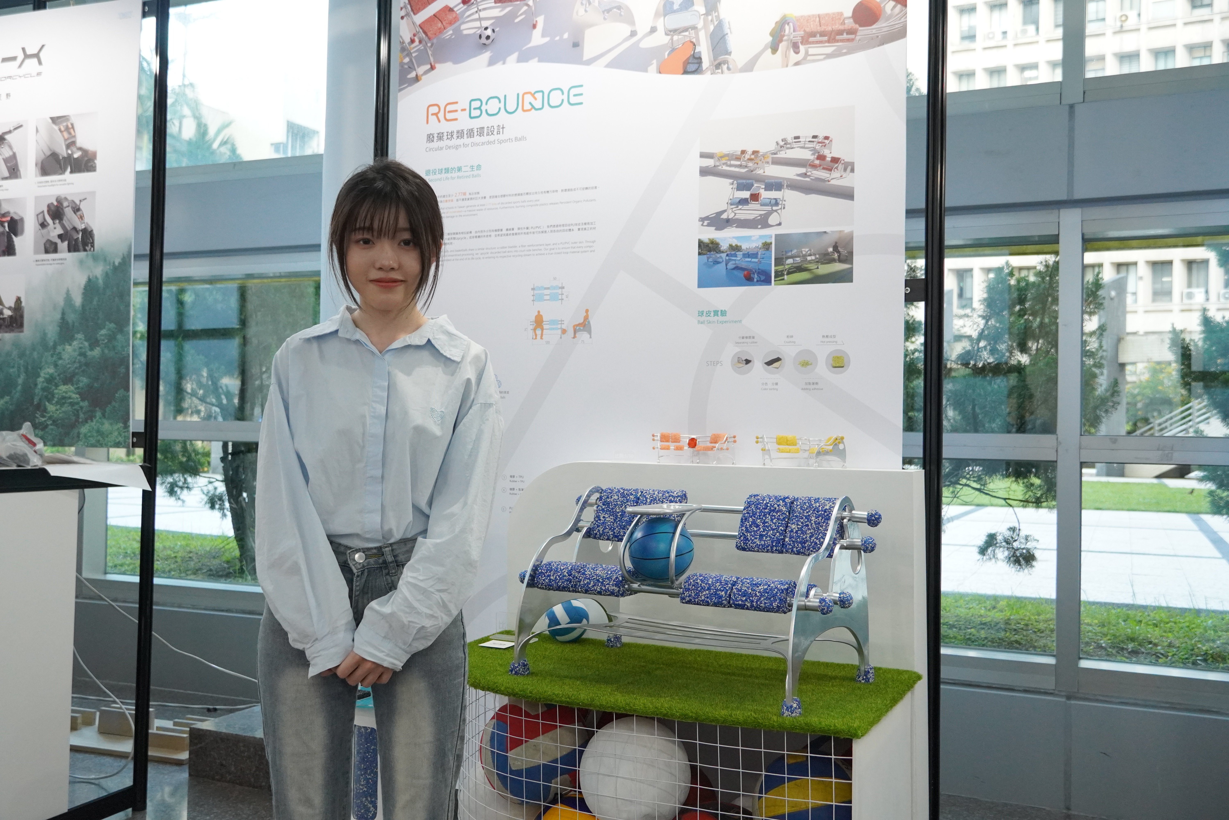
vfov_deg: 40.0
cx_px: 614
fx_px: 1126
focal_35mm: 33
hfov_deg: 57.2
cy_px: 410
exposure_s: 1/160
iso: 2000
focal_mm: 22
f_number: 4
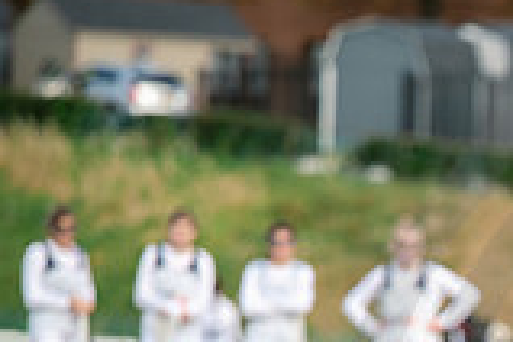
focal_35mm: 729
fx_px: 10387
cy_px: 528
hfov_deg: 2.8
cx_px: 897
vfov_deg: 1.9
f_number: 4.5
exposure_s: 1/1250
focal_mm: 200
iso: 250
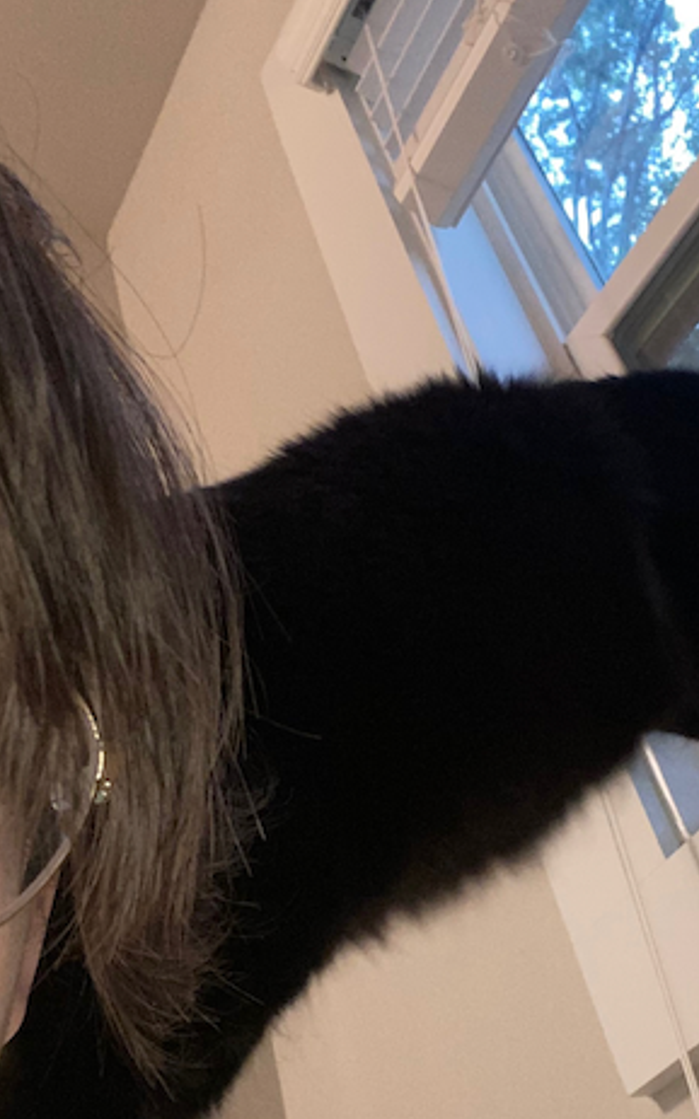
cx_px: 372
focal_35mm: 44
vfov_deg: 45.1
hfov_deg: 29.2
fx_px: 1342
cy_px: 657
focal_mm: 2.71
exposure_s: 1/30
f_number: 2.2
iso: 200
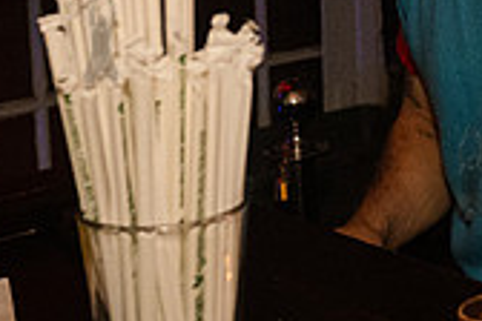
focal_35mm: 126
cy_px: -139
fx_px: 1687
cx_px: 543
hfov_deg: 15.8
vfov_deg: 10.6
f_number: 4.5
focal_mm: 29
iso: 10000
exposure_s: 1/400
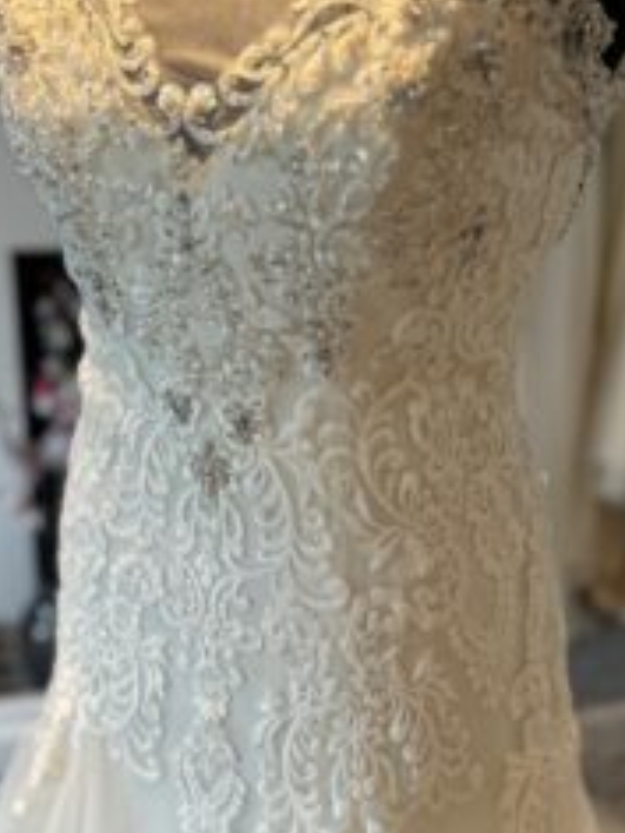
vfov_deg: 40.2
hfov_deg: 30.9
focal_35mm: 47
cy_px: 514
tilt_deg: -26.9
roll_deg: -3.4
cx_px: 318
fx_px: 1131
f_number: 1.5
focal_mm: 5.7
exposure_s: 1/121
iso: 40
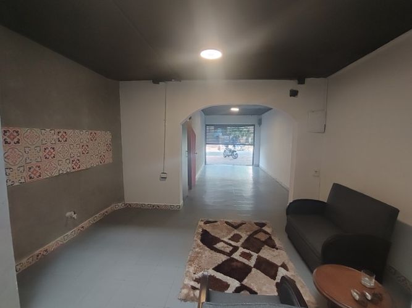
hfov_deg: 106.2
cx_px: 206
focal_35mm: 13
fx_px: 155
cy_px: 154
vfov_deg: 89.9
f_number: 2.2
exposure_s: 1/60
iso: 335
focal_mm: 1.66
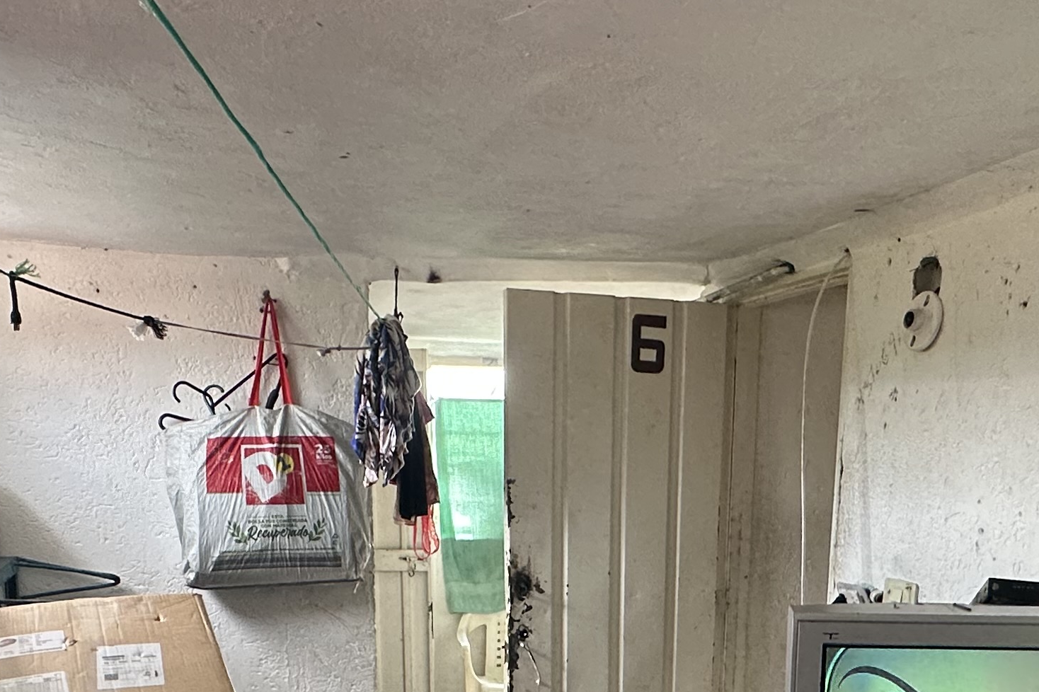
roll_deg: -1.0
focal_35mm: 40
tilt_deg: -12.4
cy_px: 719
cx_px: 568
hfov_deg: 48.4
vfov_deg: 30.6
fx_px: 1154
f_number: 2.2
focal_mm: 2.22
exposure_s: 1/120
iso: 200
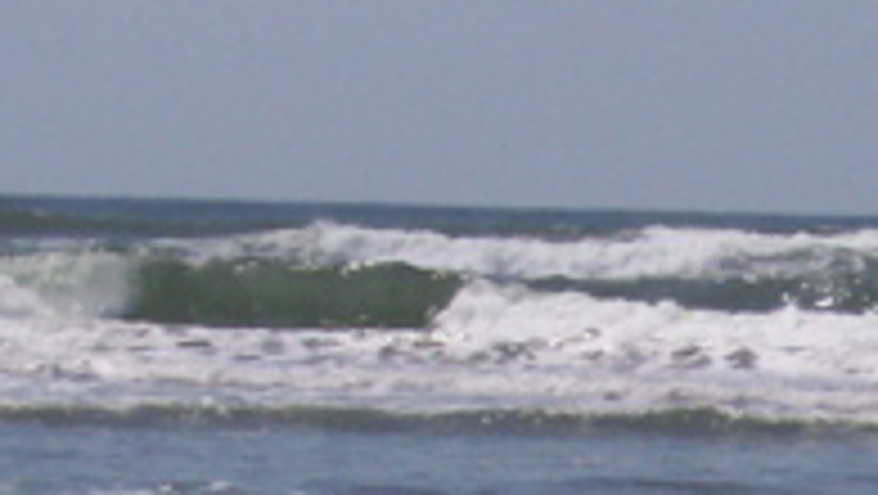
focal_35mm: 397
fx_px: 9249
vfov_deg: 3.0
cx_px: 1051
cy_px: 992
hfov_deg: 5.4
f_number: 6.7
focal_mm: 18.7
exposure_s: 1/1000
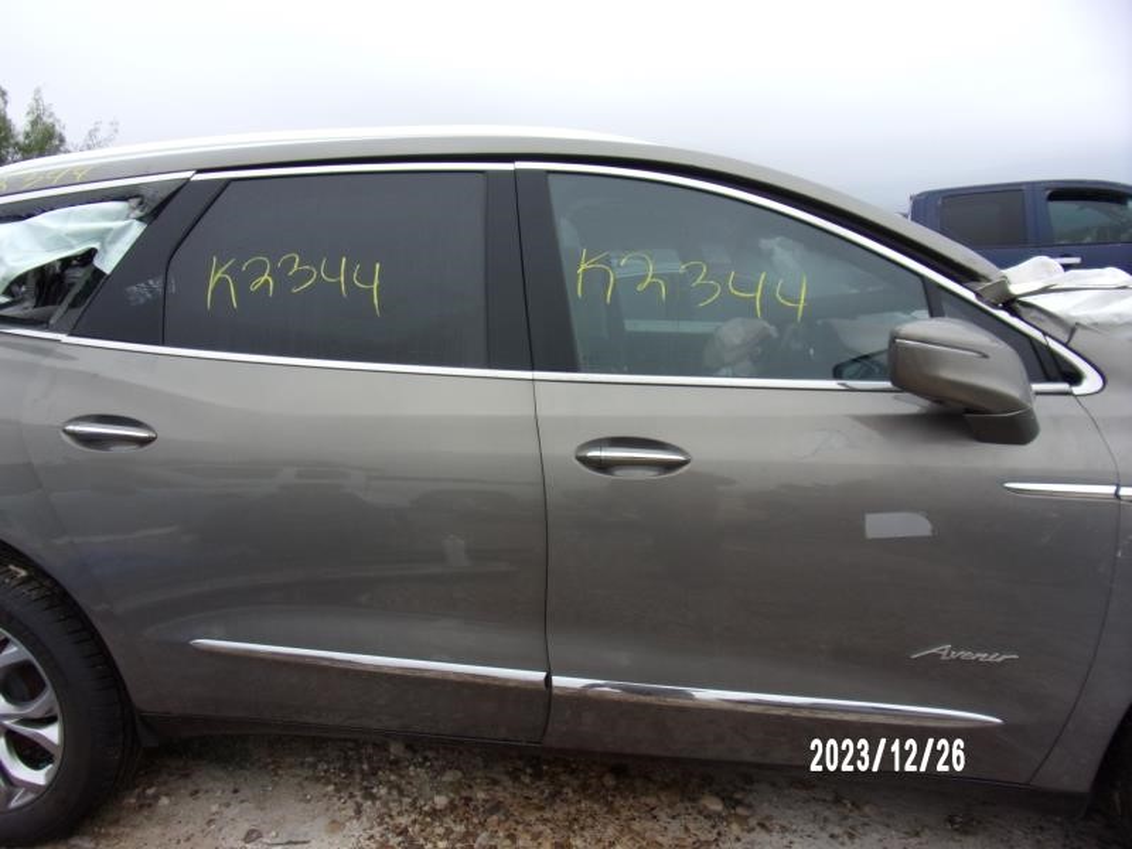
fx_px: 785
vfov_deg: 56.8
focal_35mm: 24
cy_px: 424
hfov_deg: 71.6
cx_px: 566
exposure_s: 1/240
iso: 80
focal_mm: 4.3
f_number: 3.3
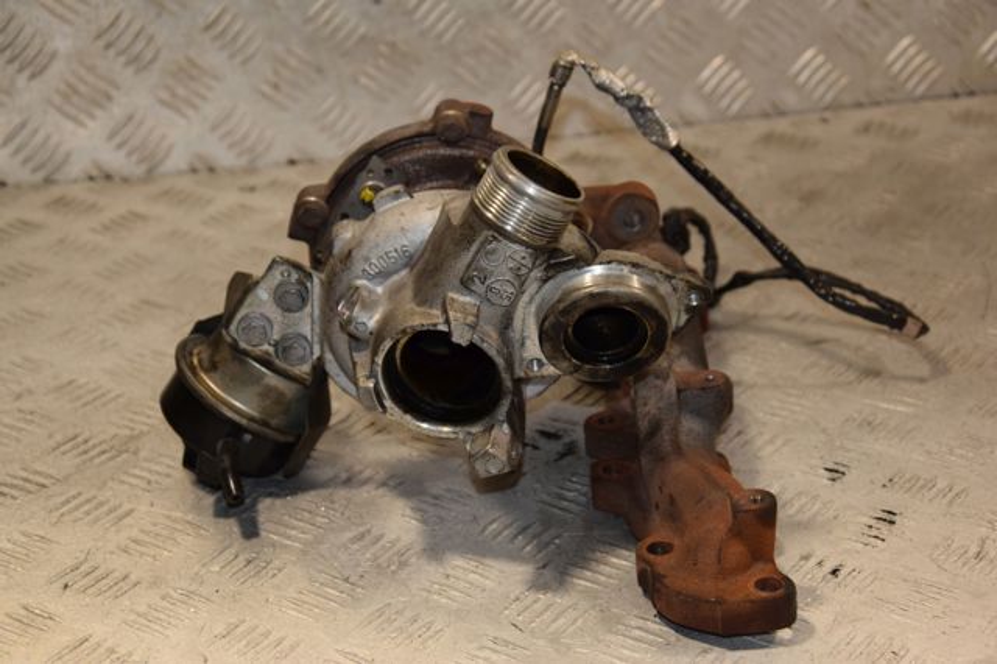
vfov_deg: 15.7
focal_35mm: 87
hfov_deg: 23.4
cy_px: 332
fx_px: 2408
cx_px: 498
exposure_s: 1/200
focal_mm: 58
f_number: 5.6
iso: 800
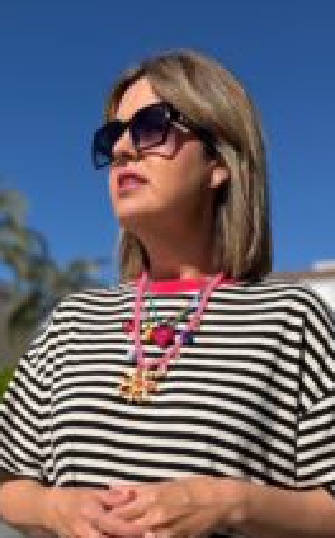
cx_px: 155
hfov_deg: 26.8
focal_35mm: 48
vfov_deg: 39.7
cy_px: 454
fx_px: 703
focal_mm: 6.76
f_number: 1.78
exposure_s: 1/7353
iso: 80
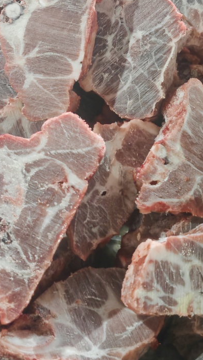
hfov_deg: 13.1
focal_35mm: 92
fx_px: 881
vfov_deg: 23.0
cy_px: 111
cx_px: 83
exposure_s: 1/50
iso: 400
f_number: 1.6
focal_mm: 7.62
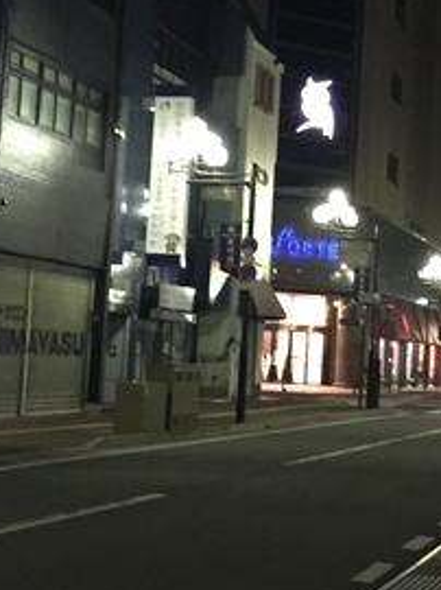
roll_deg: -1.4
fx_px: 1463
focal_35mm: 86
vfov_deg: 22.7
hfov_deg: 17.1
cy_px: 219
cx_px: 306
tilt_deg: +5.9
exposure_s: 1/15
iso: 320
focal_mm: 4.15
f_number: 2.2
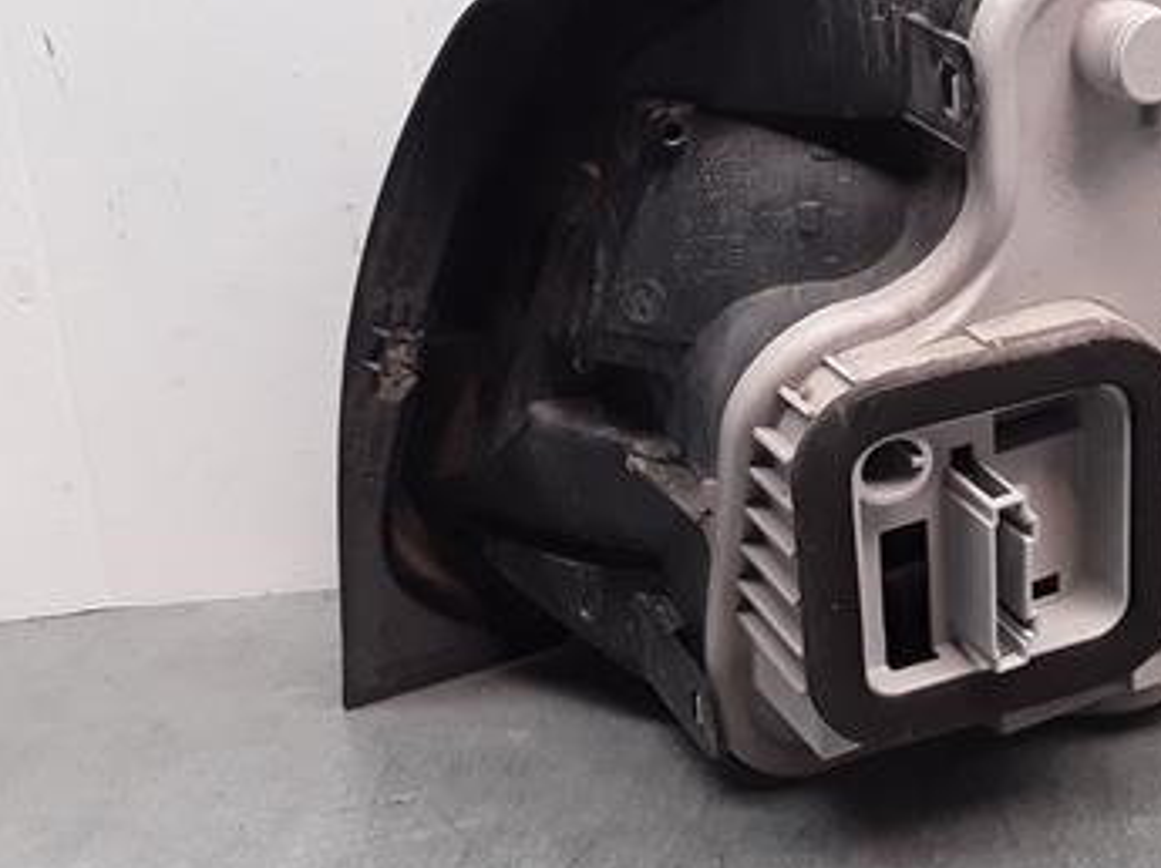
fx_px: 1742
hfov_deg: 35.4
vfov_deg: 27.9
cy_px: 320
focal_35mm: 52
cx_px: 966
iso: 100
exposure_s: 1/100
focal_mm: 2.91
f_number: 1.9
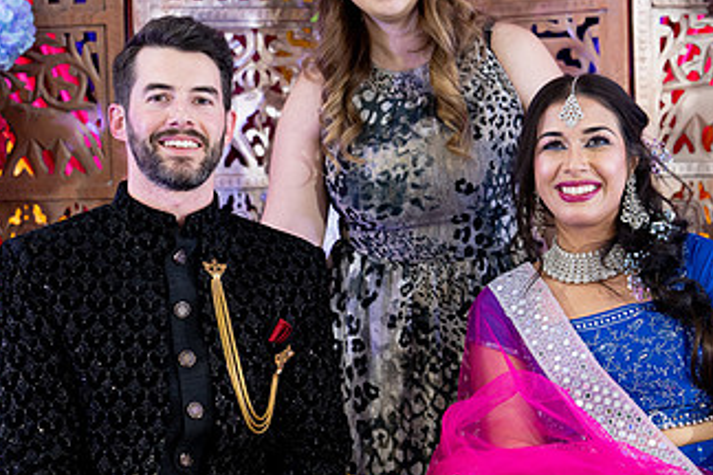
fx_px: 2020
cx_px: 376
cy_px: 265
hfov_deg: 20.0
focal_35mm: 102
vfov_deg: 13.4
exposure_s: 1/125
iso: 1250
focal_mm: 57
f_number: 2.8
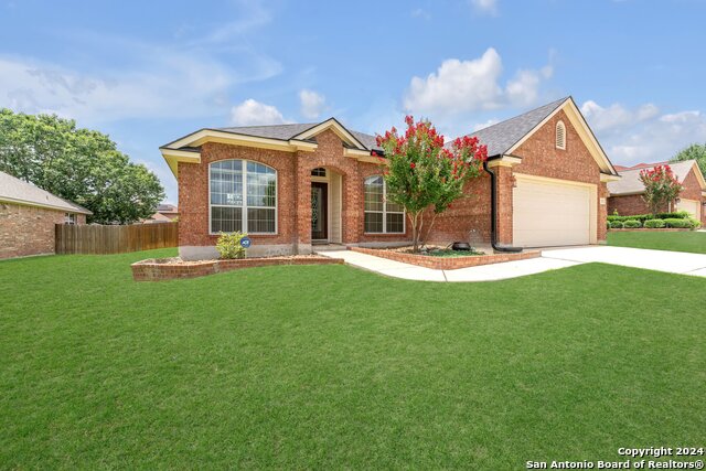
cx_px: 353
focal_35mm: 14
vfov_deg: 81.2
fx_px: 275
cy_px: 236
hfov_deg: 104.2
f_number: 10
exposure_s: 1/160
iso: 125
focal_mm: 14
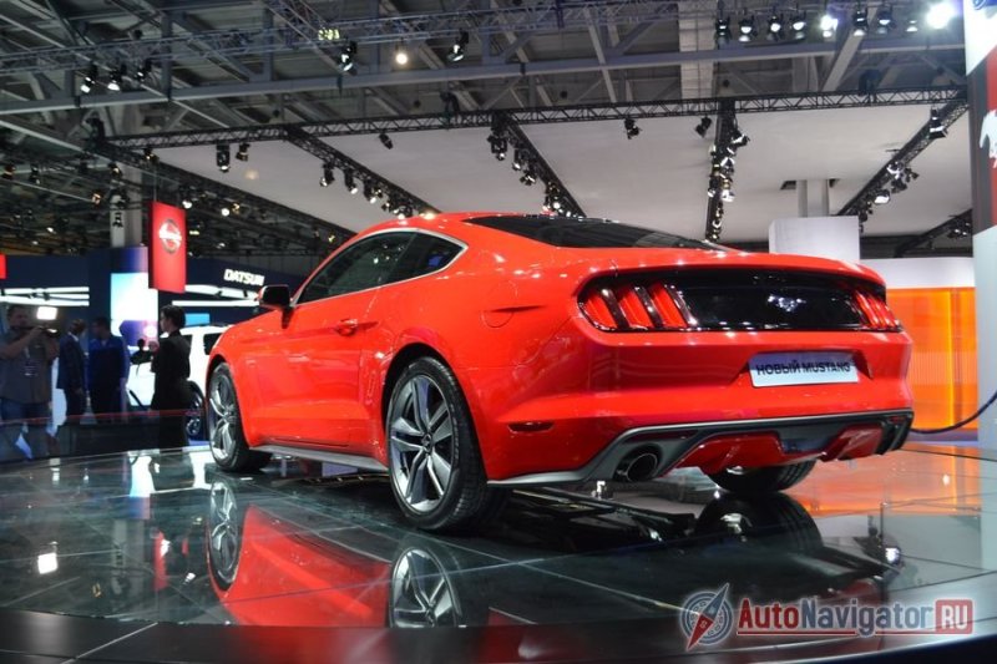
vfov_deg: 36.9
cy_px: 332
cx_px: 498
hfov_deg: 53.1
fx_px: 997
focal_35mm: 36
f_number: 4
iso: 400
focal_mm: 24
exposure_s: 1/60
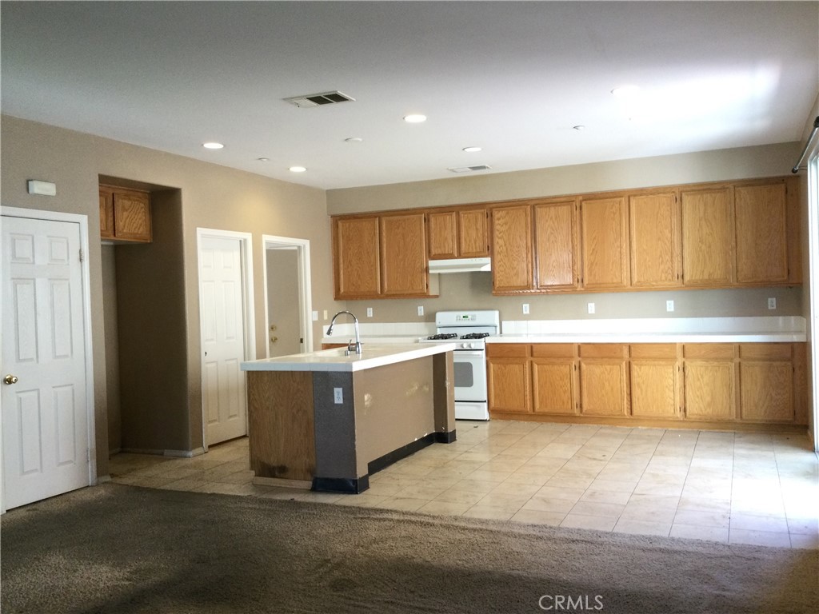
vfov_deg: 45.4
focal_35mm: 31
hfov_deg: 58.4
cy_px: 307
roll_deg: -0.6
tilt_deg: -2.3
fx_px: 733
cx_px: 410
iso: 100
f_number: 2.4
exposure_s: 1/30
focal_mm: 3.3
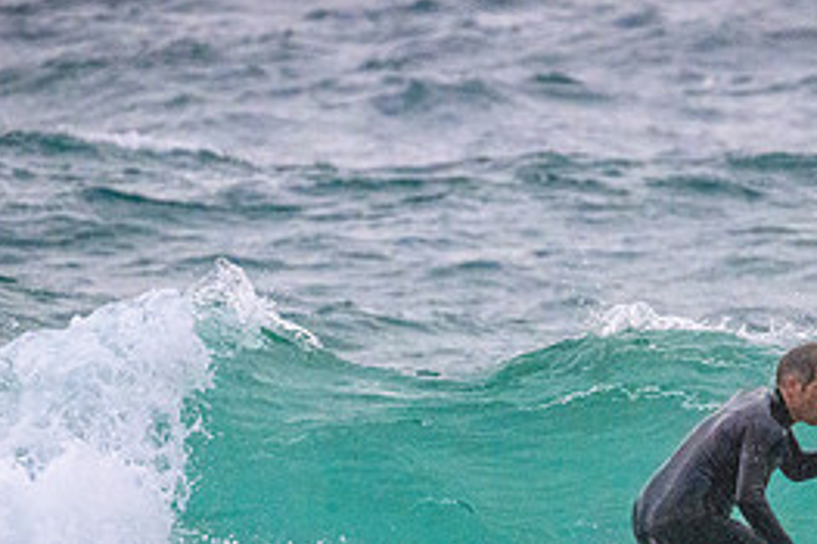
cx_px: 593
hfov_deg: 1.6
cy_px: 570
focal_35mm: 1325
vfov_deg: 1.0
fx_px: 30050
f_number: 11
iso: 10000
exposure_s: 1/2000
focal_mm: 600
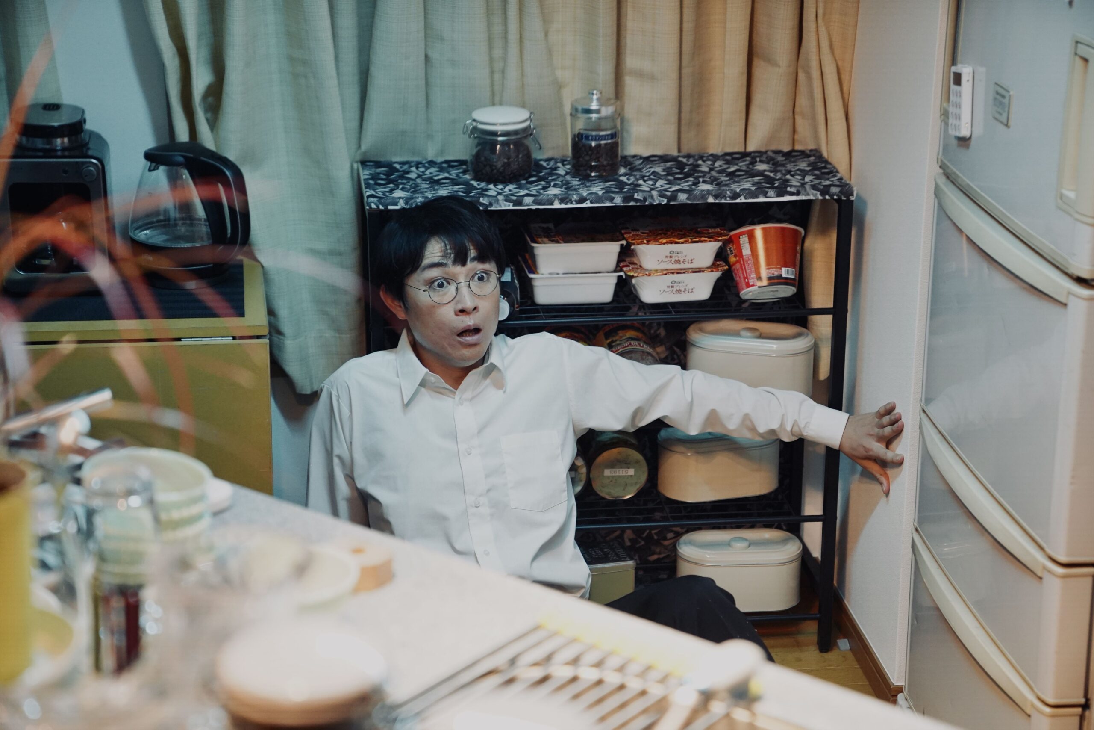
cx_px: 547
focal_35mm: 70
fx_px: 2127
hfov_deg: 28.8
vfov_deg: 19.5
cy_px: 365
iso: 6400
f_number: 2.8
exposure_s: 1/100
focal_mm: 70
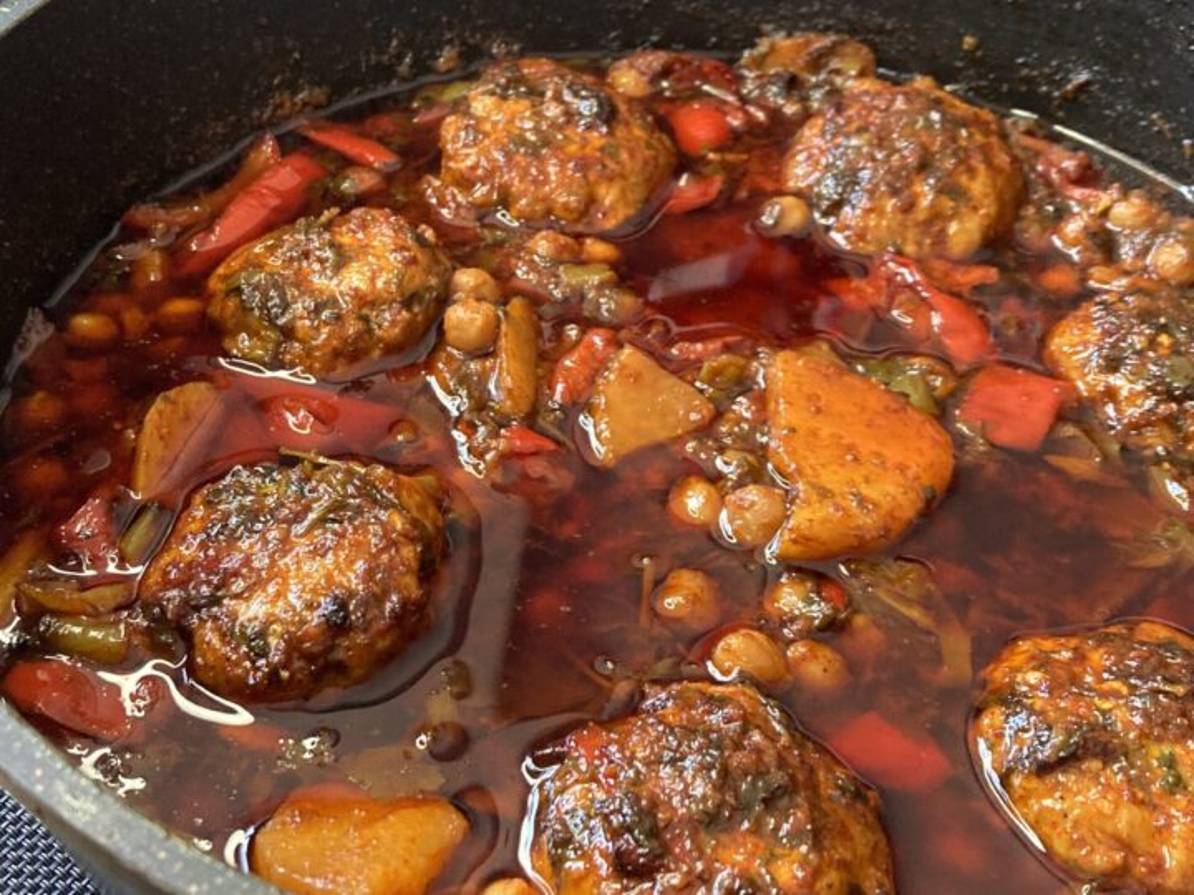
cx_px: 597
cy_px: 448
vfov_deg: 49.7
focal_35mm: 28
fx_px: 966
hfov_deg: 63.4
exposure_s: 1/38
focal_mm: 3.99
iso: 320
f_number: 1.8
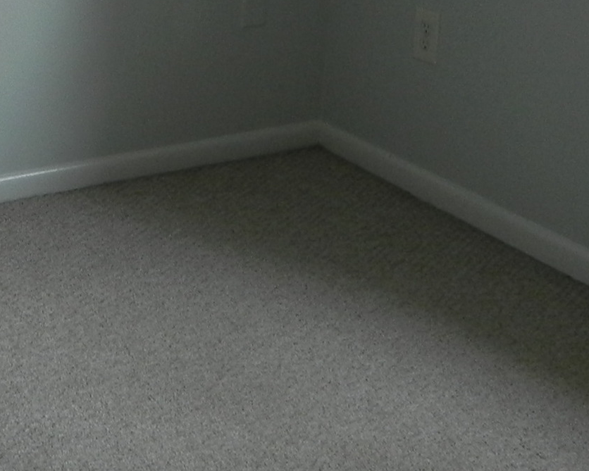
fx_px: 1813
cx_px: -161
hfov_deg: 17.4
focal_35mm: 104
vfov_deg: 14.6
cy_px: 3
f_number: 3.2
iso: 160
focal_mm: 5.2
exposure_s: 1/64
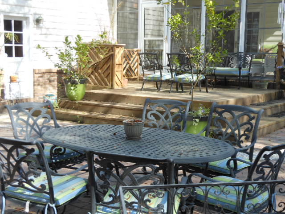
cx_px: 142
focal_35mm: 57
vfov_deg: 25.7
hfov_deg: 33.8
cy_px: 107
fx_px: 469
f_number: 4.1
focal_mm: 10.2
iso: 80
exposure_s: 1/80
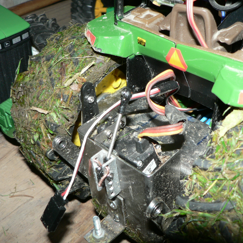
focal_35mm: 43
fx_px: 342
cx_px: 155
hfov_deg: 38.9
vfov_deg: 39.2
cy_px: 123
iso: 100
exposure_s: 1/125
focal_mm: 6
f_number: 2.8
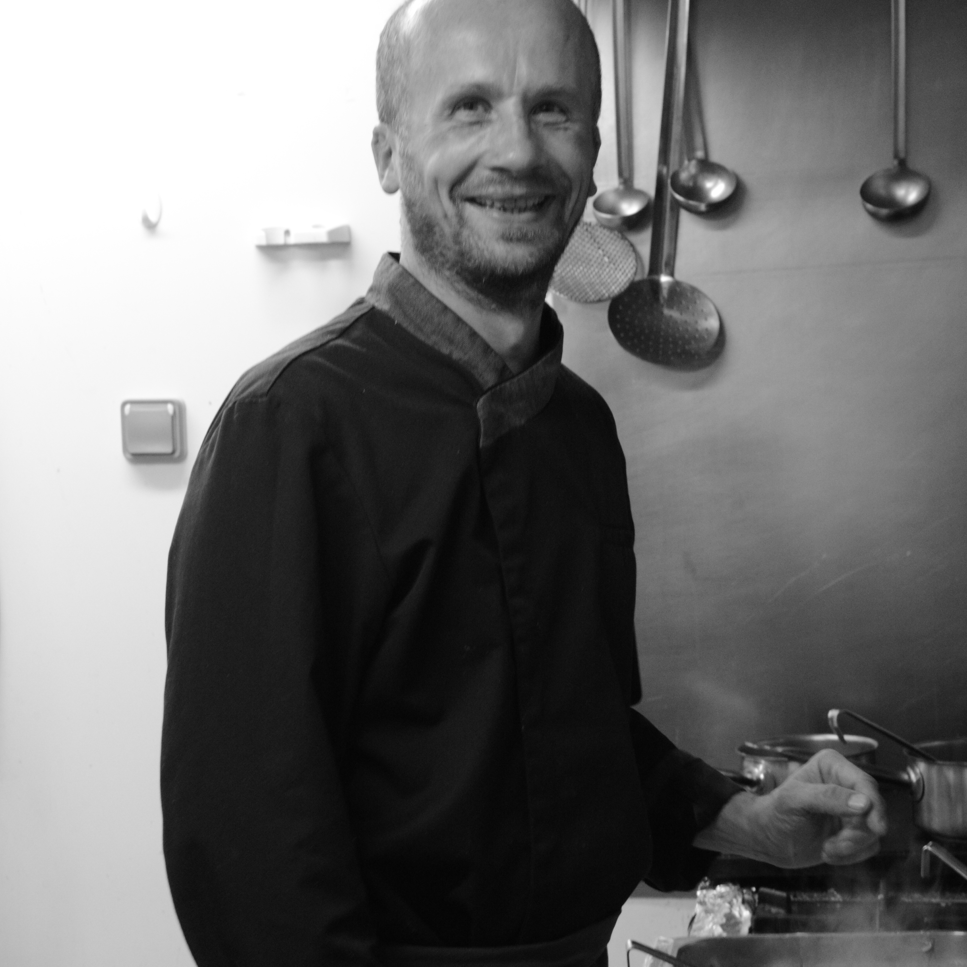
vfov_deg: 19.9
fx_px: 2750
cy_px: 609
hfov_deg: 19.9
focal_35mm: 87
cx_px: 483
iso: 4000
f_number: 10
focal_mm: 68
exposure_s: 1/40
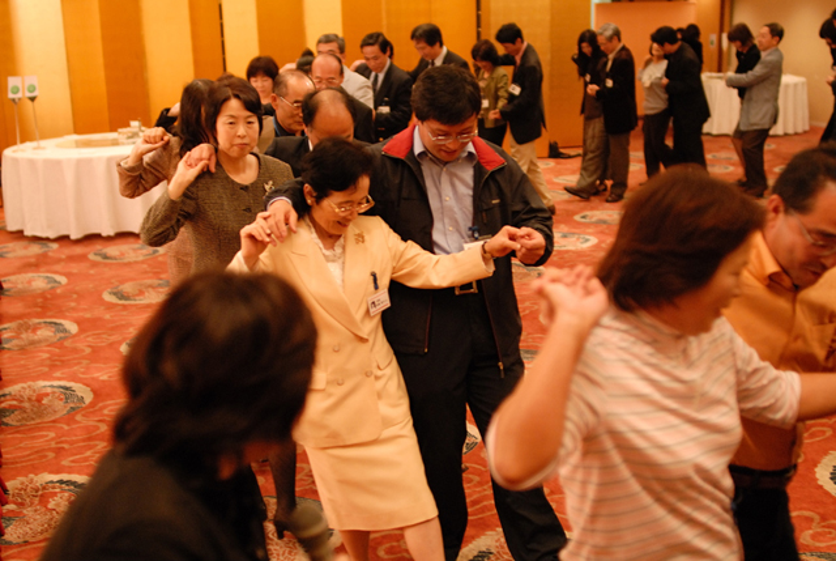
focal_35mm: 42
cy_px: 280
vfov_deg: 32.0
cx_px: 418
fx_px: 977
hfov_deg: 46.3
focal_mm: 28
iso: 800
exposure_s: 1/90
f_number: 2
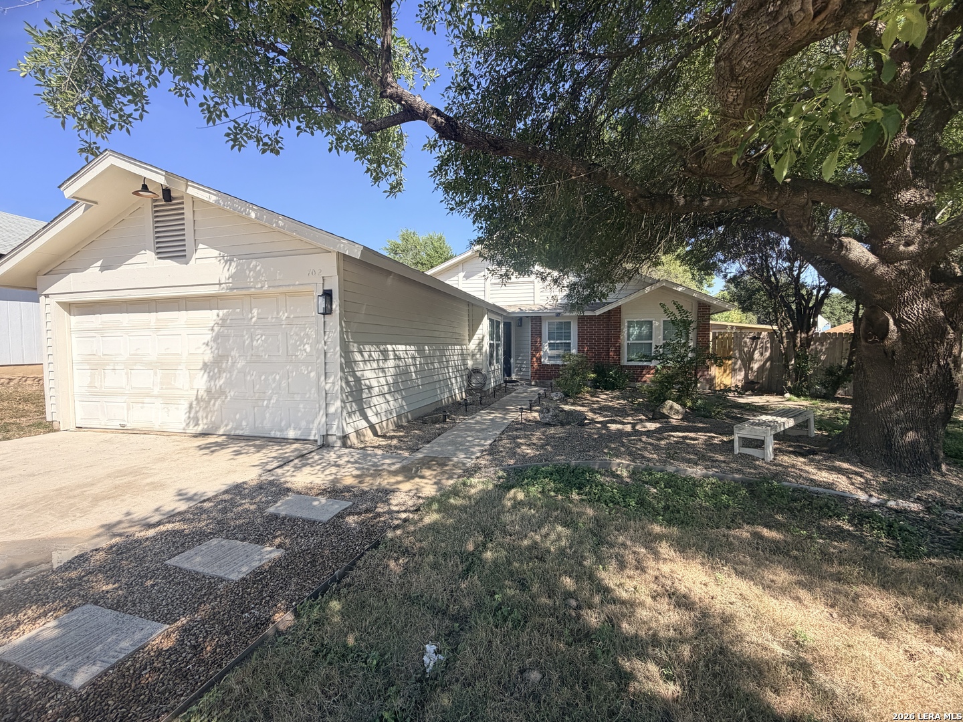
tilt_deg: -2.1
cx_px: 482
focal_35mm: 14
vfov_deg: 85.7
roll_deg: +0.1
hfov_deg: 102.1
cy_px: 361
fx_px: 389
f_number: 2.2
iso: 40
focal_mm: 2.22
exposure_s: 1/760
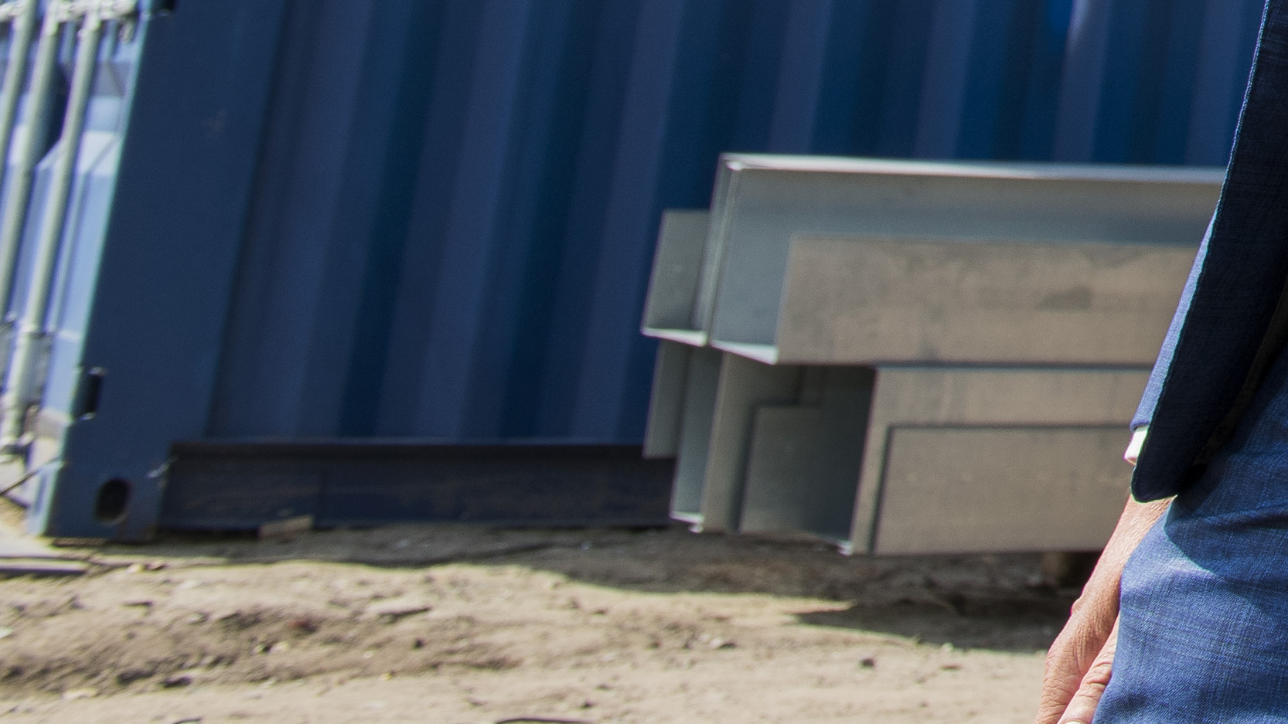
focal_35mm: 125
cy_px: -1079
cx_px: 2796
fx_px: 4269
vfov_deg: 8.7
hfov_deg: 13.8
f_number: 7.1
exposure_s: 1/250
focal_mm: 27
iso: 100
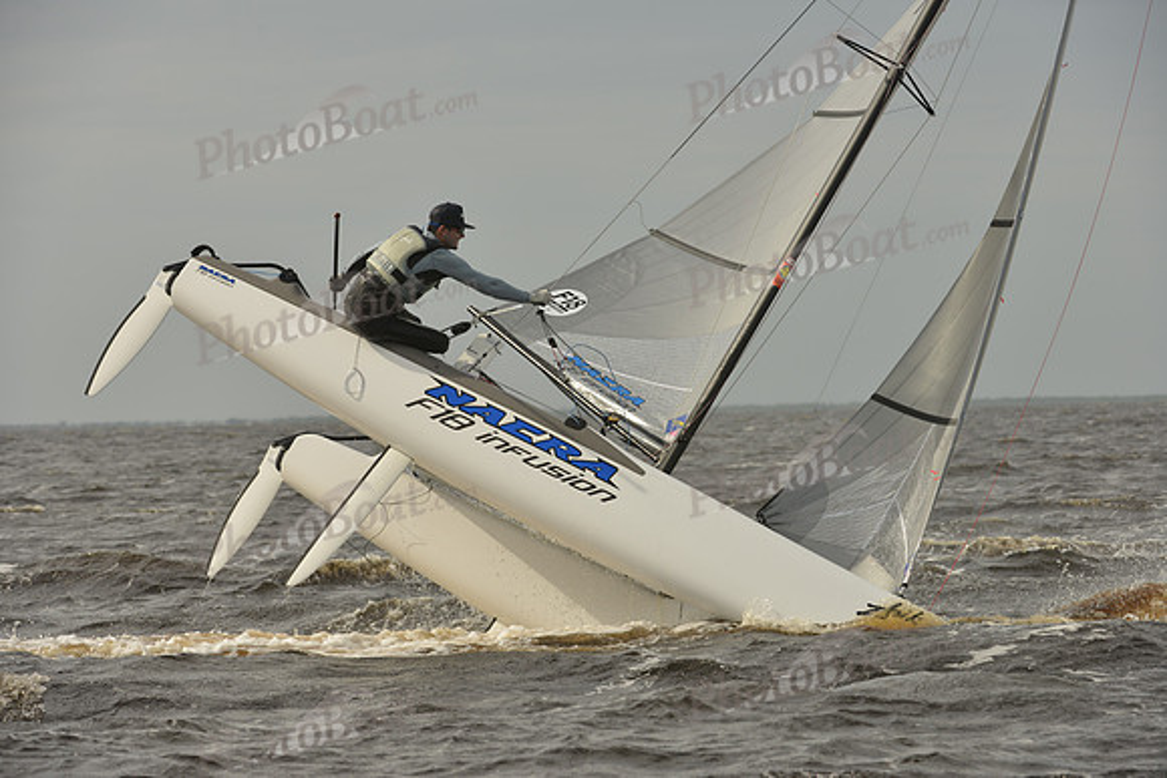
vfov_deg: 6.9
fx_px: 6485
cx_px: 584
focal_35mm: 200
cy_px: 389
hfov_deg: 10.3
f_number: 7.1
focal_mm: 200
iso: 250
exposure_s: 1/1000
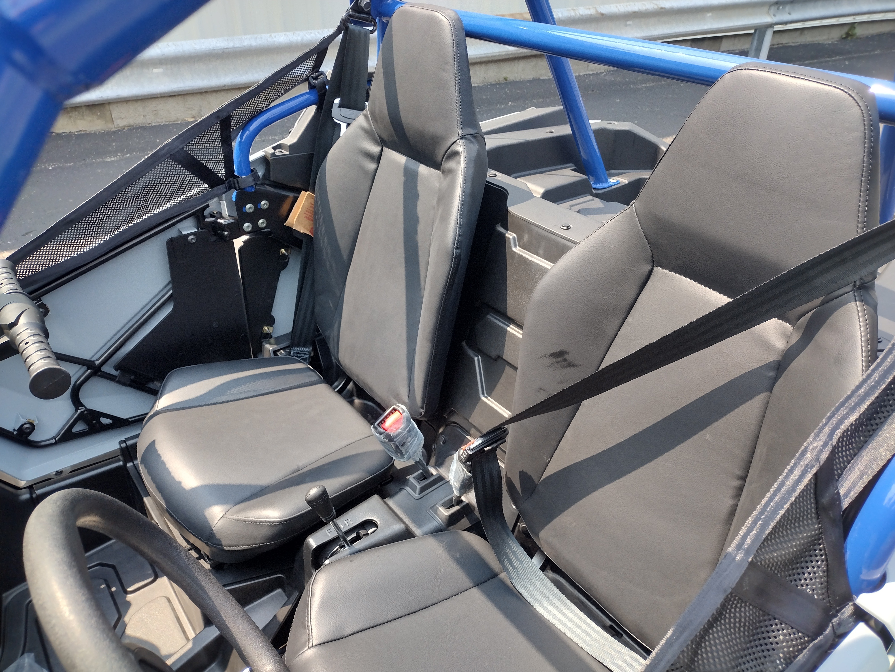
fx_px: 698
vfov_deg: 51.4
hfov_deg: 65.3
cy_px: 336
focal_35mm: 27
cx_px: 448
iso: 100
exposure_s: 1/476
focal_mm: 4.71
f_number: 1.7
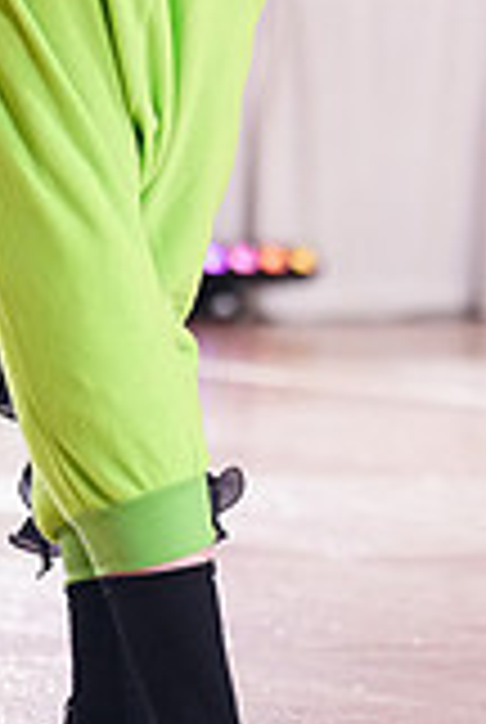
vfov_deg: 4.8
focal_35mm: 424
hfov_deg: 3.3
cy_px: -292
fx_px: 8549
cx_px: 205
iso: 2500
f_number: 2.8
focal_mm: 118
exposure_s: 1/640
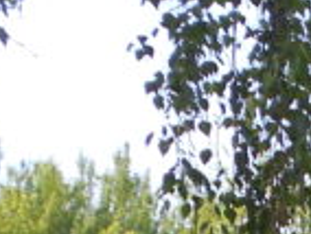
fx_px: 1314
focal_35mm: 146
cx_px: 736
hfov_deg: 11.3
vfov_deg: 9.0
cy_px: 593
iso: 80
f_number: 3.2
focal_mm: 4.6
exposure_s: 1/200
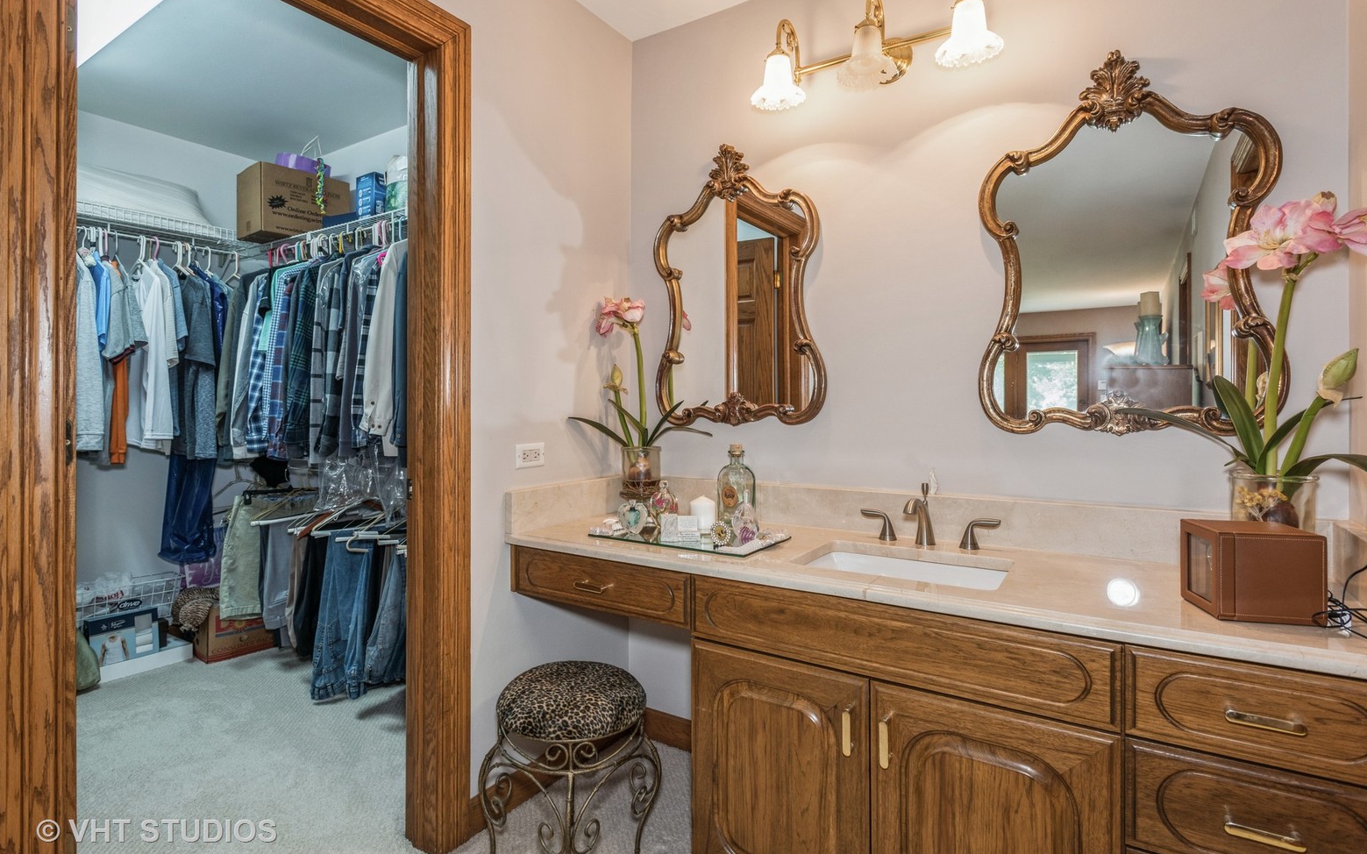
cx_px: 670
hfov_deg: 91.1
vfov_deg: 64.9
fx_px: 671
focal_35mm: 18
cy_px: 406
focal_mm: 17
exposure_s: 1/8
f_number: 8
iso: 400
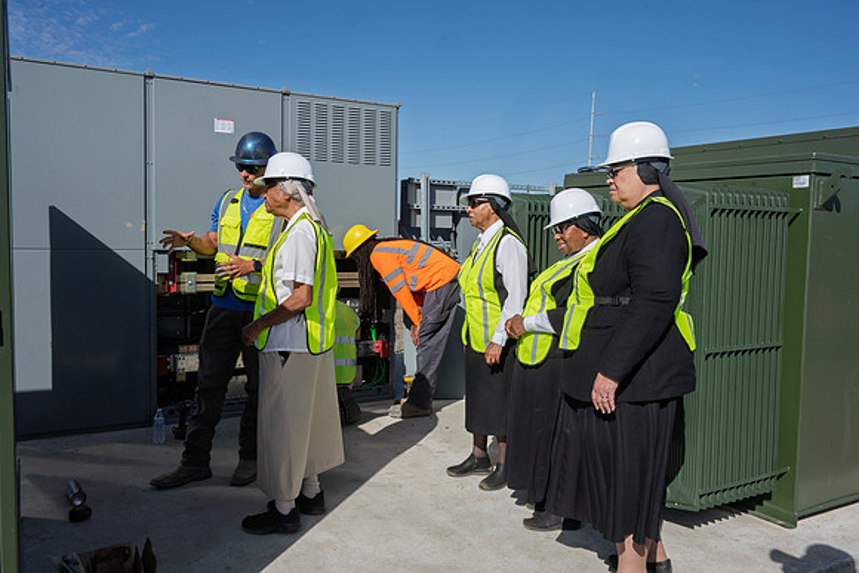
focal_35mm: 29
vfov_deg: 44.3
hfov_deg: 62.8
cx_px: 450
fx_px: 703
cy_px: 274
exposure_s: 1/500
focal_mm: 28
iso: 200
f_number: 14
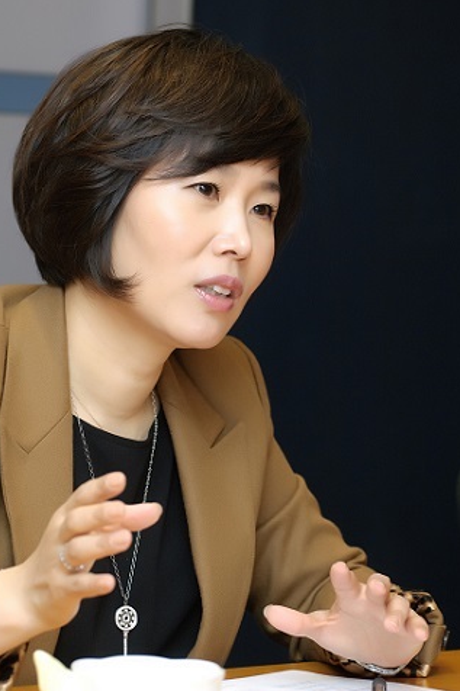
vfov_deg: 12.3
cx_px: 203
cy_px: 328
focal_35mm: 167
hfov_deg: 8.2
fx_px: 3195
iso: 400
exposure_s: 1/80
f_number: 4.5
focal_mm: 95
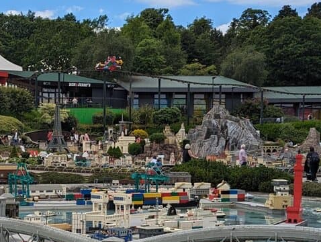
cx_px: 57
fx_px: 743
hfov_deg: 23.9
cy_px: 177
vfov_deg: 18.4
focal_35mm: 80
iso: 44
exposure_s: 1/2571
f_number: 1.85
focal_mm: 6.81
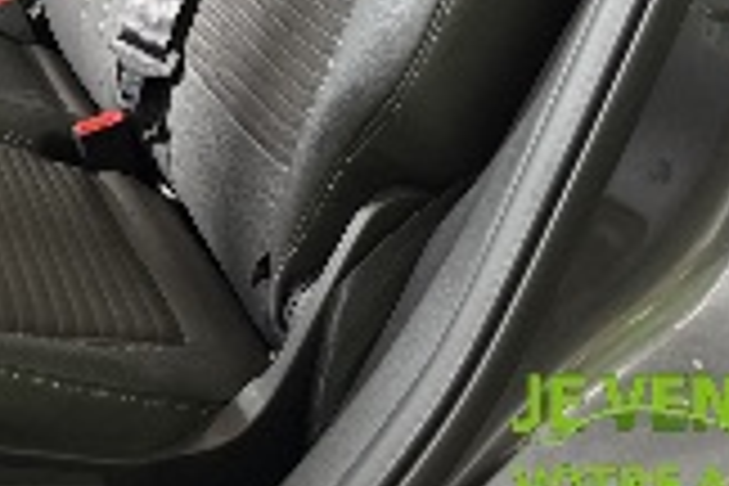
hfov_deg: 28.5
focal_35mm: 64
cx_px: -76
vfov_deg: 19.5
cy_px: -158
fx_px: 1296
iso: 800
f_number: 1.78
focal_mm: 6.76
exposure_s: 1/46
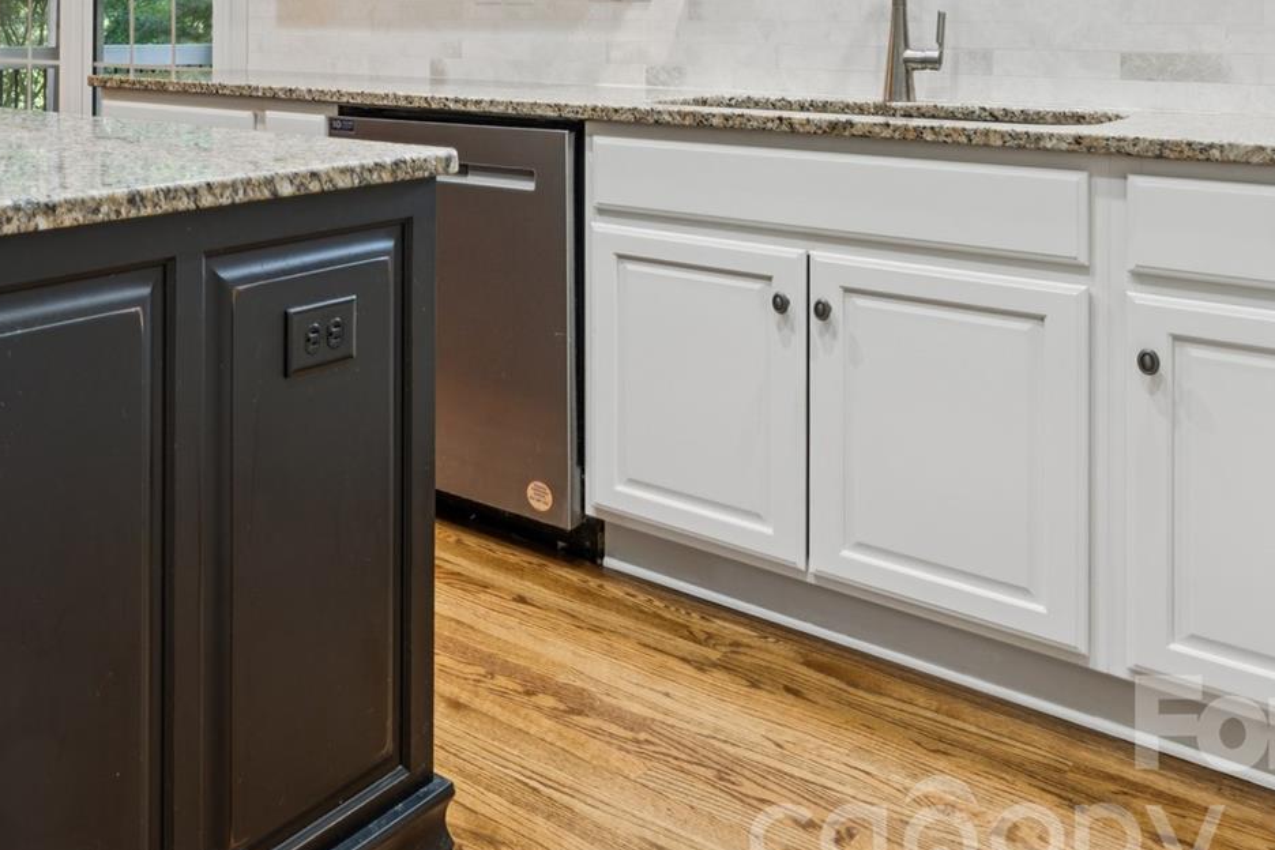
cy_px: 13
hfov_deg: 48.1
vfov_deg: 33.5
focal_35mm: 37
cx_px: 174
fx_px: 1294
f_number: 13
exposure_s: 1
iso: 100
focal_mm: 16.7
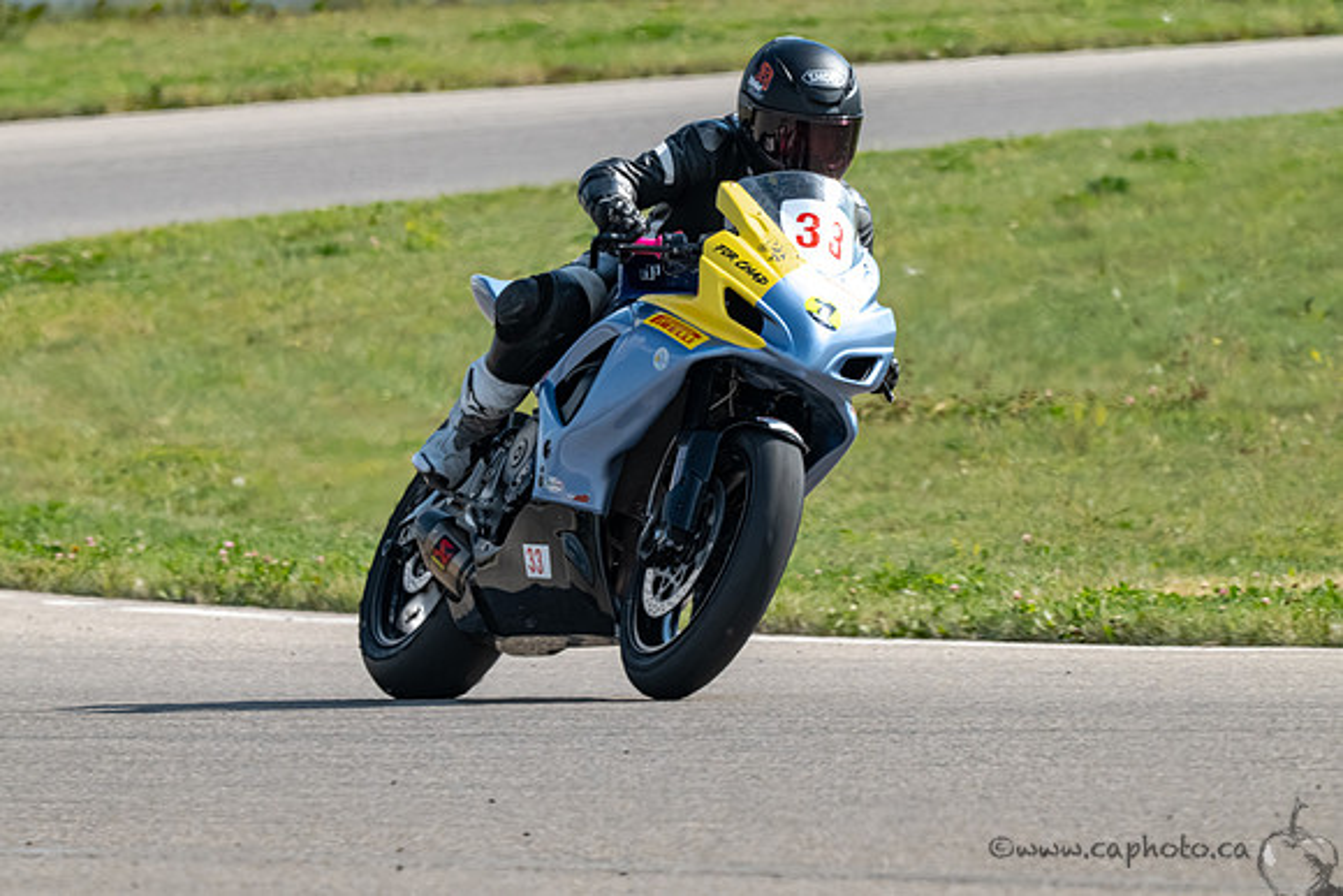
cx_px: 553
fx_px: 26350
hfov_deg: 2.9
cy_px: 527
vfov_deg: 1.9
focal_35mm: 706
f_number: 16
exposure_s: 1/1250
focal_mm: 600
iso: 1600
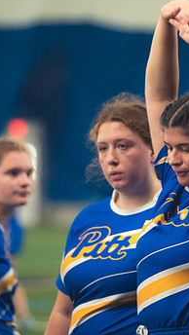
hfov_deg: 3.1
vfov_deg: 5.4
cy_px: 166
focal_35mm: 397
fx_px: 3530
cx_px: 170
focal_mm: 150
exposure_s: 1/320
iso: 3200
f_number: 2.8
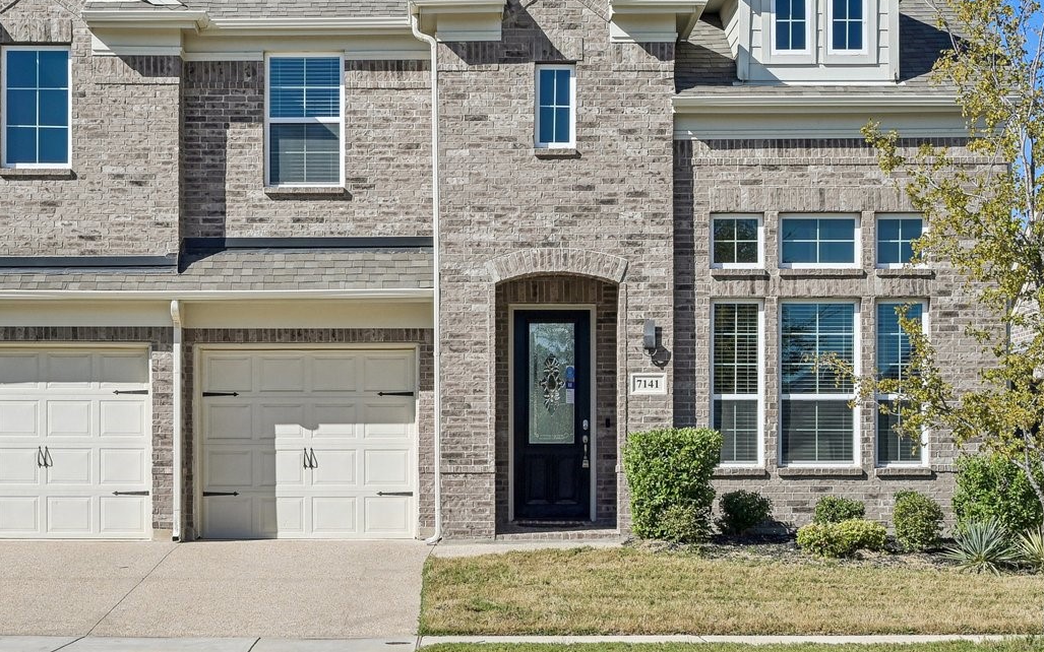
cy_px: 265
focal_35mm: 61
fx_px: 1736
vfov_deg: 21.3
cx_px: 437
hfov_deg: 33.4
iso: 63
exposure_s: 1/250
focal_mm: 30
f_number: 8
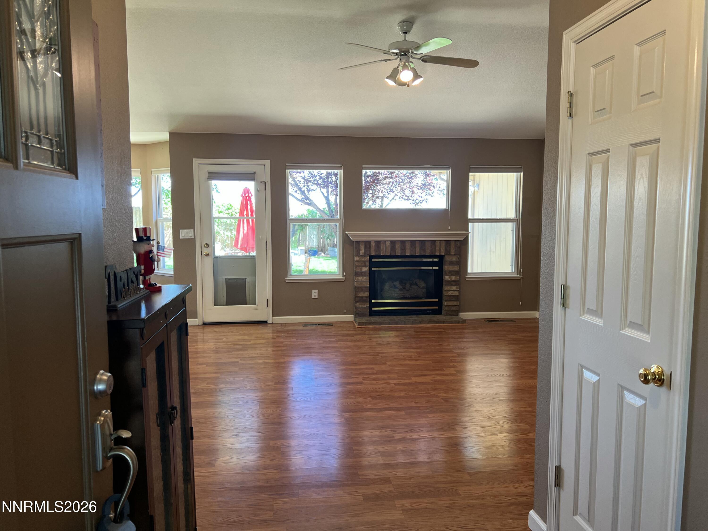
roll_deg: +0.5
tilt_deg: -4.8
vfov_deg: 53.1
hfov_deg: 67.3
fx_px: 532
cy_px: 266
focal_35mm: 26
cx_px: 354
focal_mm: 5.7
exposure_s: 1/120
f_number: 1.5
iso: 125
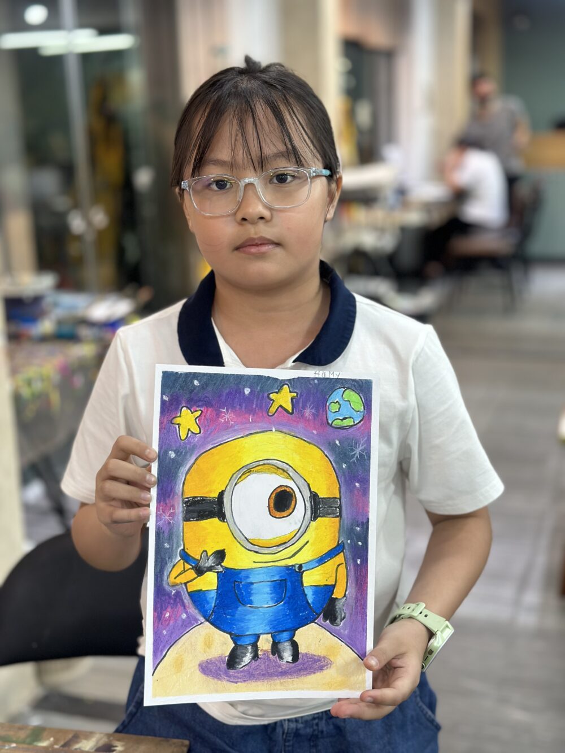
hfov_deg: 30.3
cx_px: 282
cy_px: 376
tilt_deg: -14.2
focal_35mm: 48
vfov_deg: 39.7
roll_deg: +1.6
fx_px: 1044
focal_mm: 6.86
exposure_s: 1/100
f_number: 1.78
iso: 200
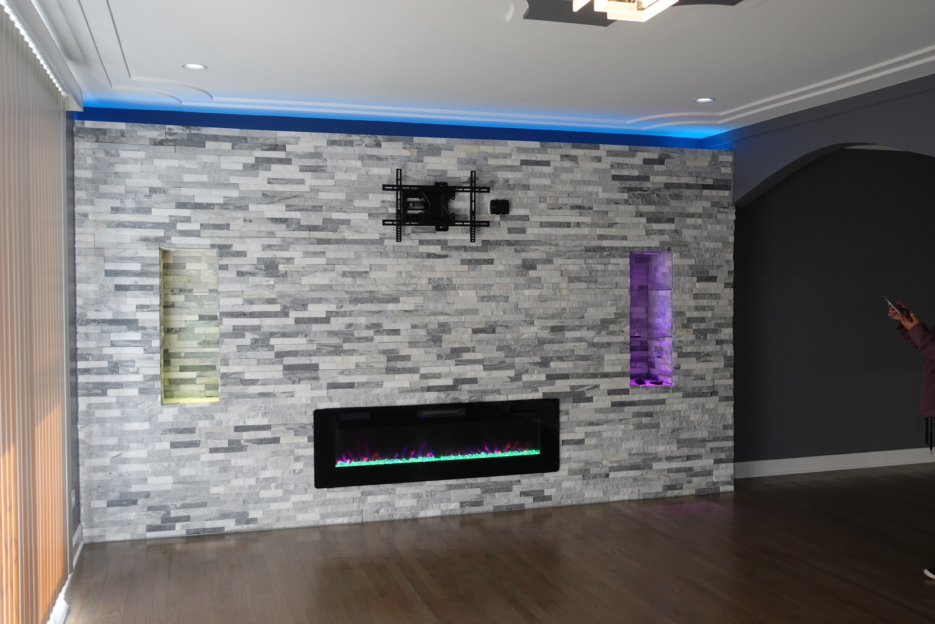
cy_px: 312
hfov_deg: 54.4
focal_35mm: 35
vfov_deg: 37.9
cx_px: 468
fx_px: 909
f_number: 2.8
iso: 320
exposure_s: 1/40
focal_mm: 12.81
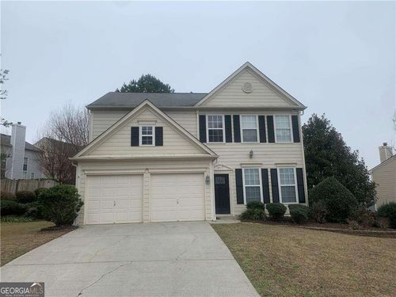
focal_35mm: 26
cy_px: 148
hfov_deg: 67.3
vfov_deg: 53.1
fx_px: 297
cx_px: 198
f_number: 1.8
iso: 25
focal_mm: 4.25
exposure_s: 1/871
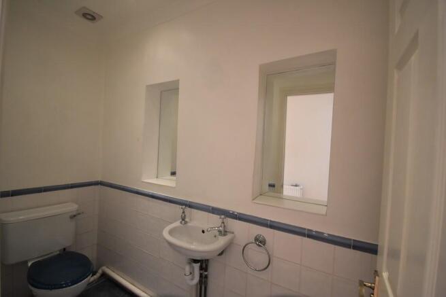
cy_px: 148
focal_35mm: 15
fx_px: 186
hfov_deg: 100.4
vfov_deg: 77.4
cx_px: 223
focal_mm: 10
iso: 1800
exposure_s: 1/125
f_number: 4.5
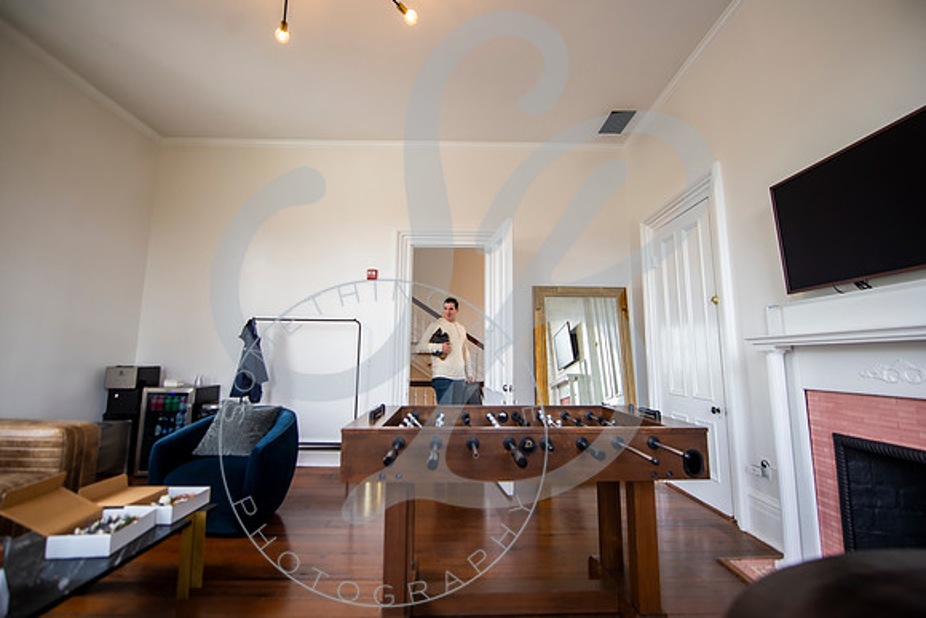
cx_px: 463
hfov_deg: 101.3
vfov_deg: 78.2
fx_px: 380
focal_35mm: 15
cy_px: 309
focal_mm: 14
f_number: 2.8
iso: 200
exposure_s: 1/125
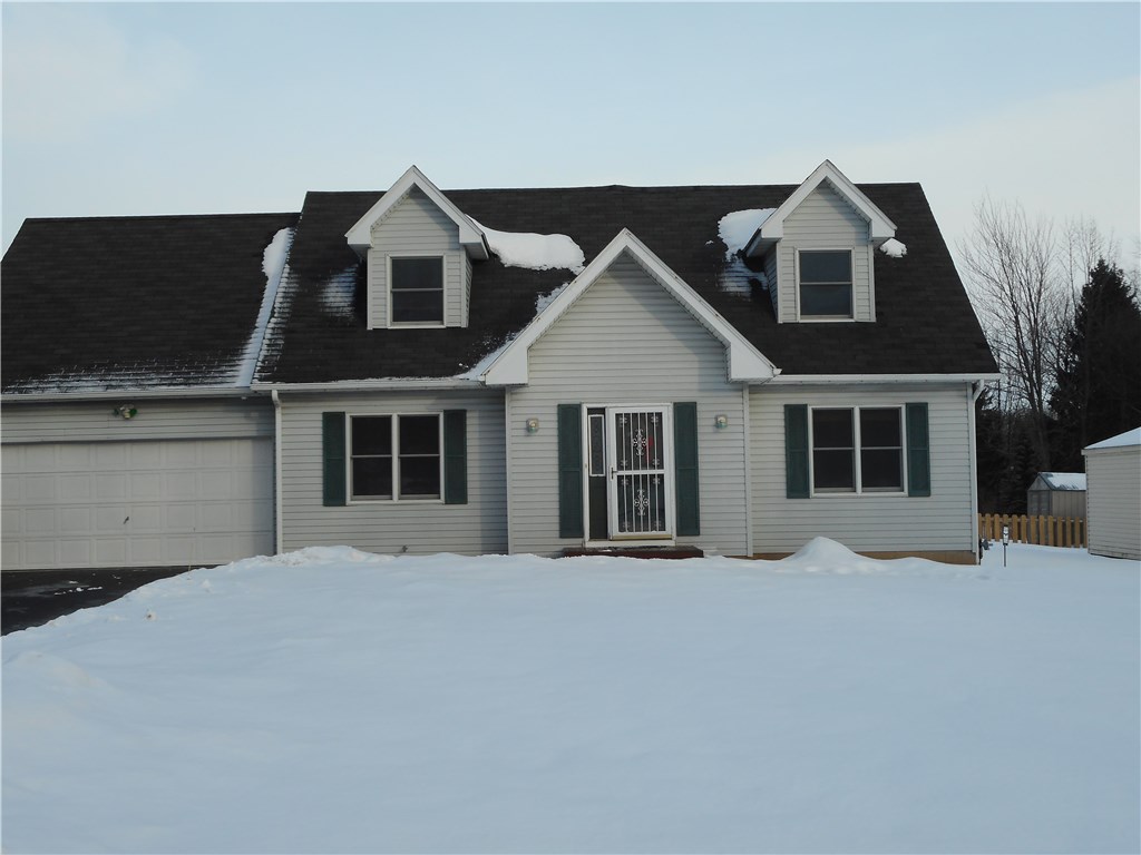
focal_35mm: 39
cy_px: 428
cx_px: 570
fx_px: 1286
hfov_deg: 47.9
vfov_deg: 36.8
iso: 80
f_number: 4.5
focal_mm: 6.9
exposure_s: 1/320
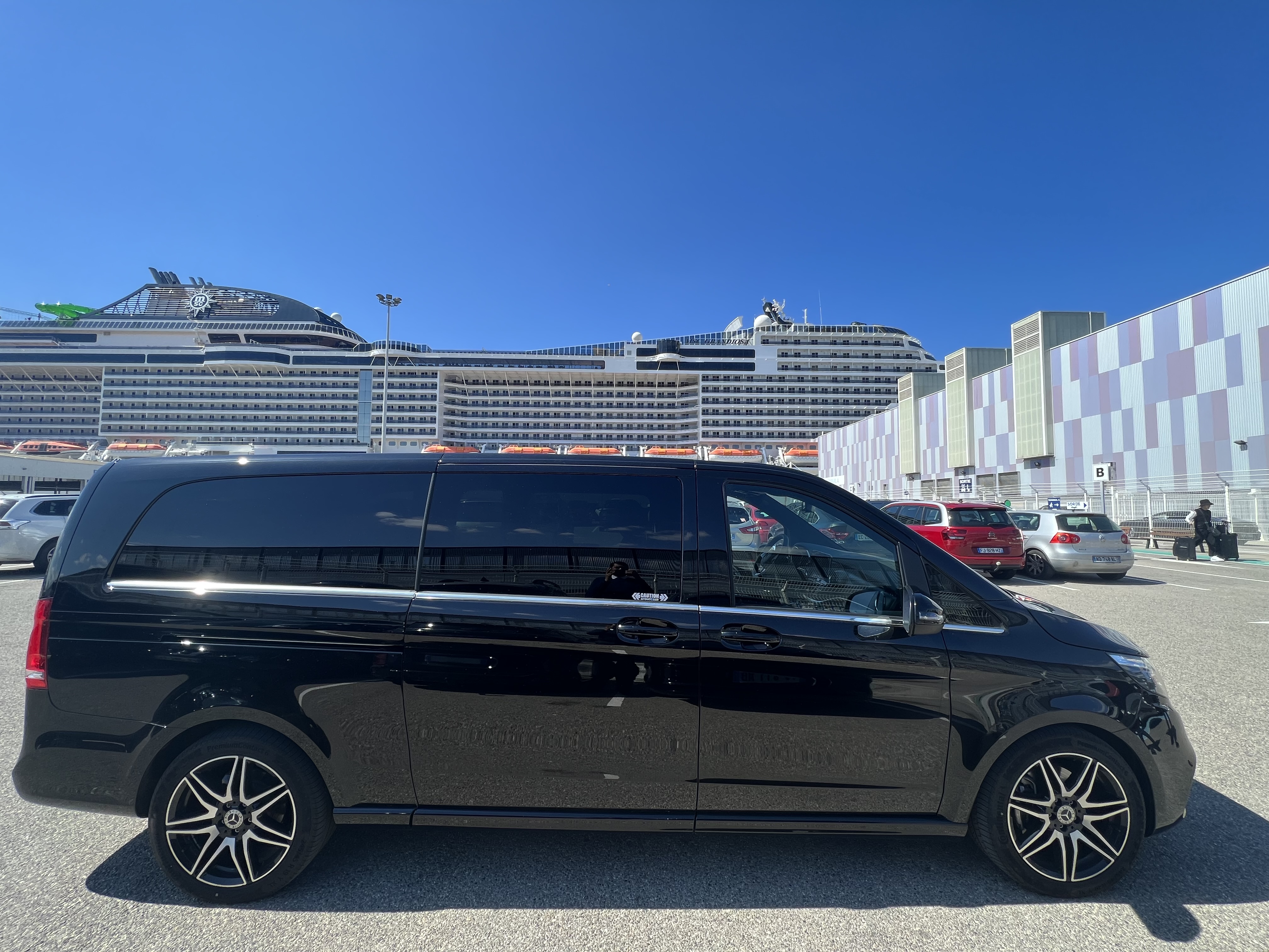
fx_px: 477
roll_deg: -0.1
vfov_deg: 89.9
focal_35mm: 13
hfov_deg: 106.2
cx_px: 634
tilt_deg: +2.7
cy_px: 476
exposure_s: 1/809
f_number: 1.8
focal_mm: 1.57
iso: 32
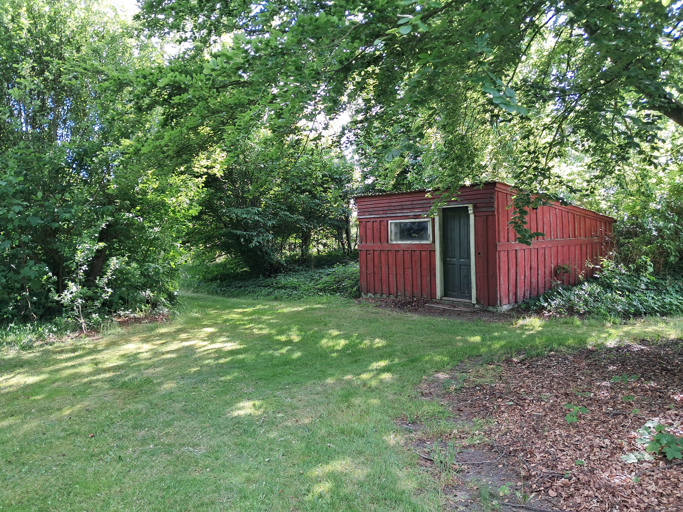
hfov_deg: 65.3
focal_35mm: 27
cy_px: 256
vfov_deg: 51.4
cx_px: 342
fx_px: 533
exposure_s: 1/50
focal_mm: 4
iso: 50
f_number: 1.8
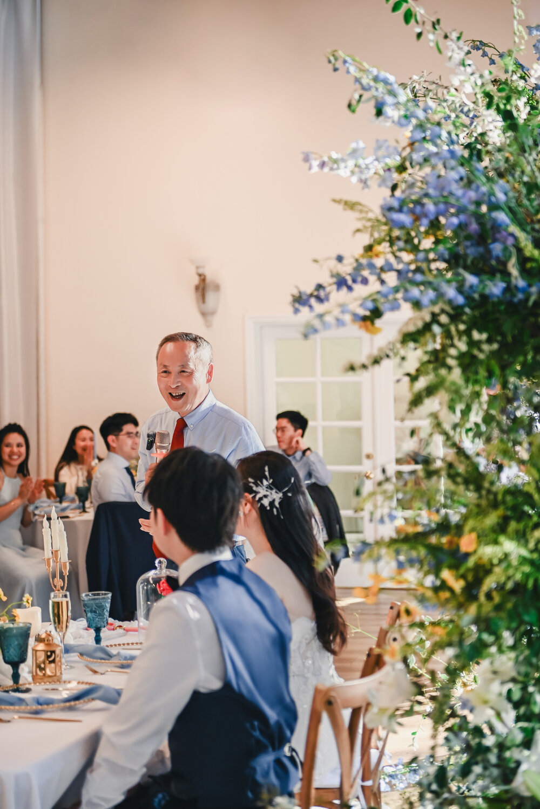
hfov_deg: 21.9
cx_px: 270
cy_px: 404
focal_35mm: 62
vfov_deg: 32.4
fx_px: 1395
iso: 400
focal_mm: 62
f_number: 2.8
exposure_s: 1/200
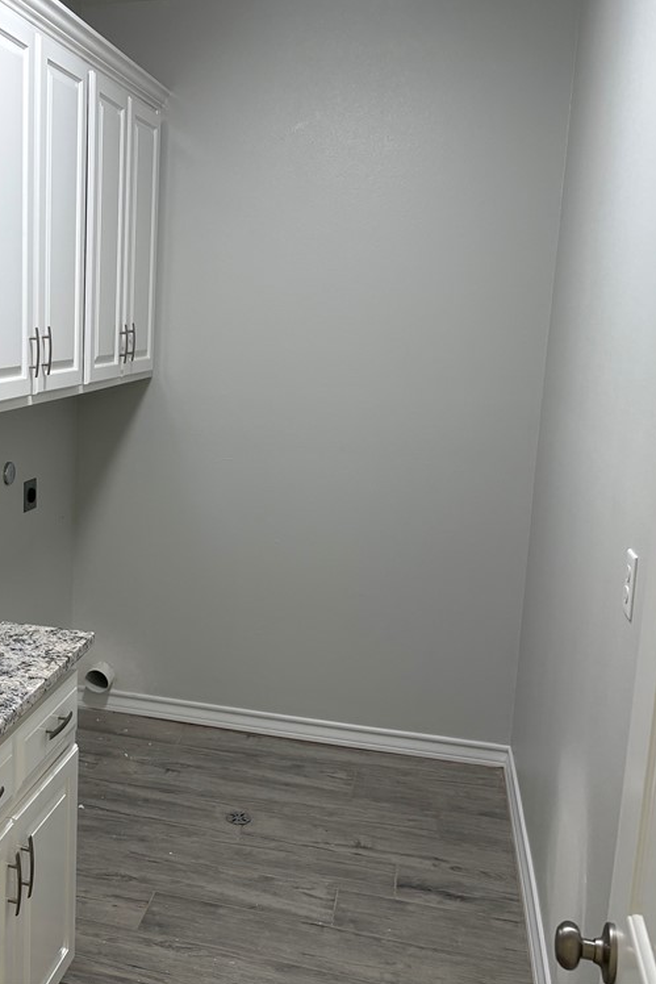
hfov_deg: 34.3
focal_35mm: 37
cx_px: 85
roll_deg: -1.0
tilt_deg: -9.6
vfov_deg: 51.9
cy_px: 483
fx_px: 1011
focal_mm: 5.96
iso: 100
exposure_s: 1/60
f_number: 1.6
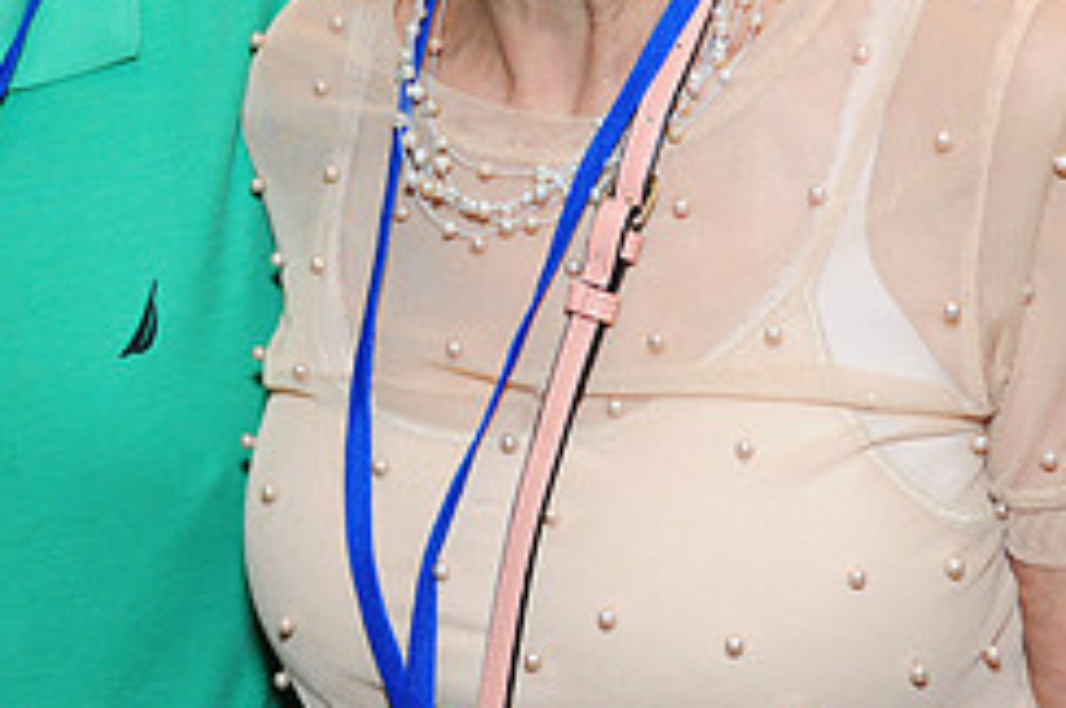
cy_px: -28
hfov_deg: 21.1
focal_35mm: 96
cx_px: 354
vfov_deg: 13.9
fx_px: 2844
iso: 500
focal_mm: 27
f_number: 5
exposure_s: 1/60
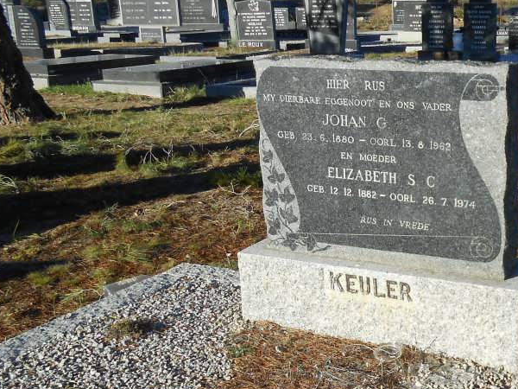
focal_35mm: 52
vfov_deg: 28.0
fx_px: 778
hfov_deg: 35.3
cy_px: 235
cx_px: 436
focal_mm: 4.6
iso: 80
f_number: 3.5
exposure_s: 1/640
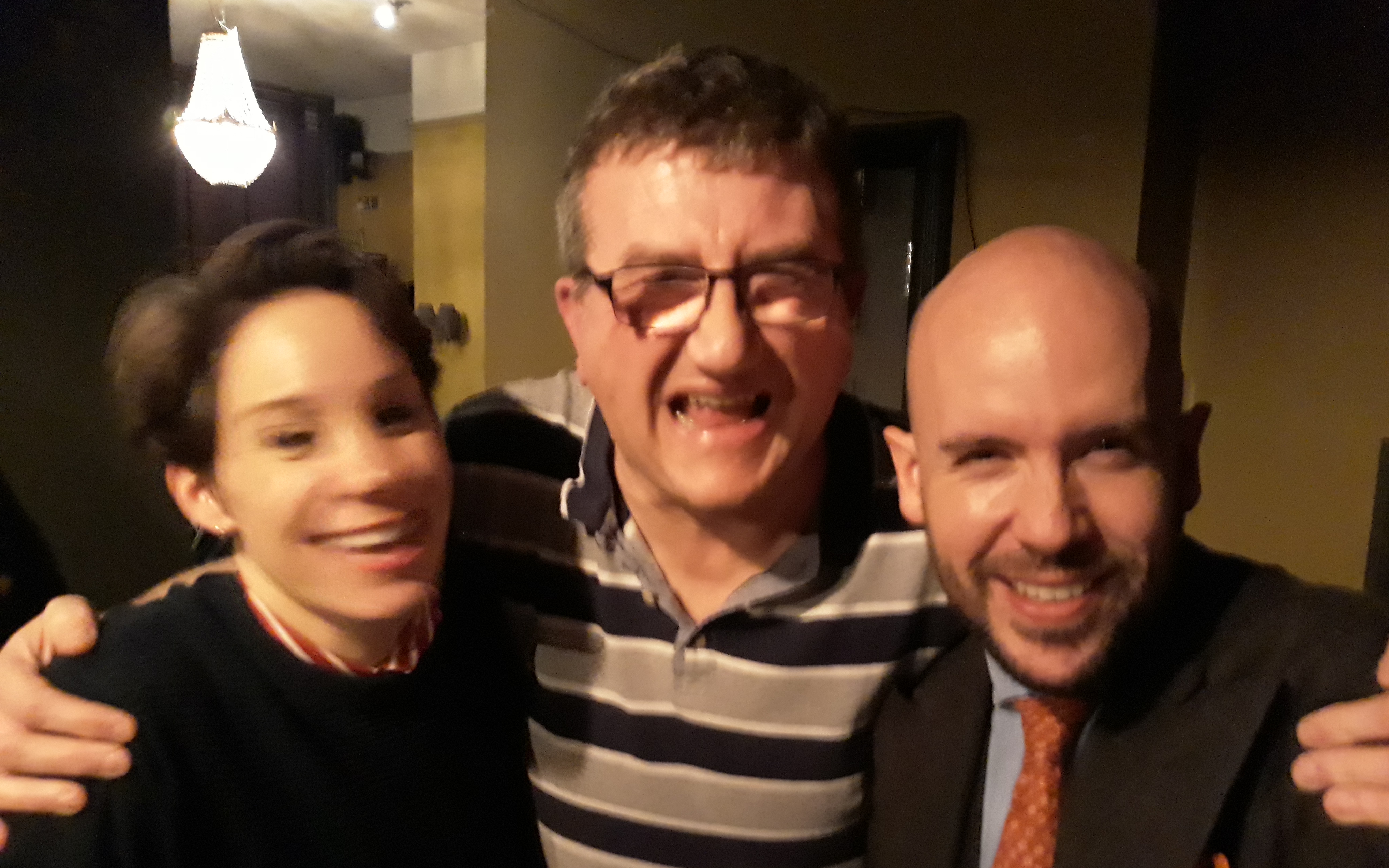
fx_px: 1098
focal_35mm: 29
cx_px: 703
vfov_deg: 42.9
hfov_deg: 64.6
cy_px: 521
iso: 800
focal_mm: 3.71
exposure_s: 1/10
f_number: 1.7
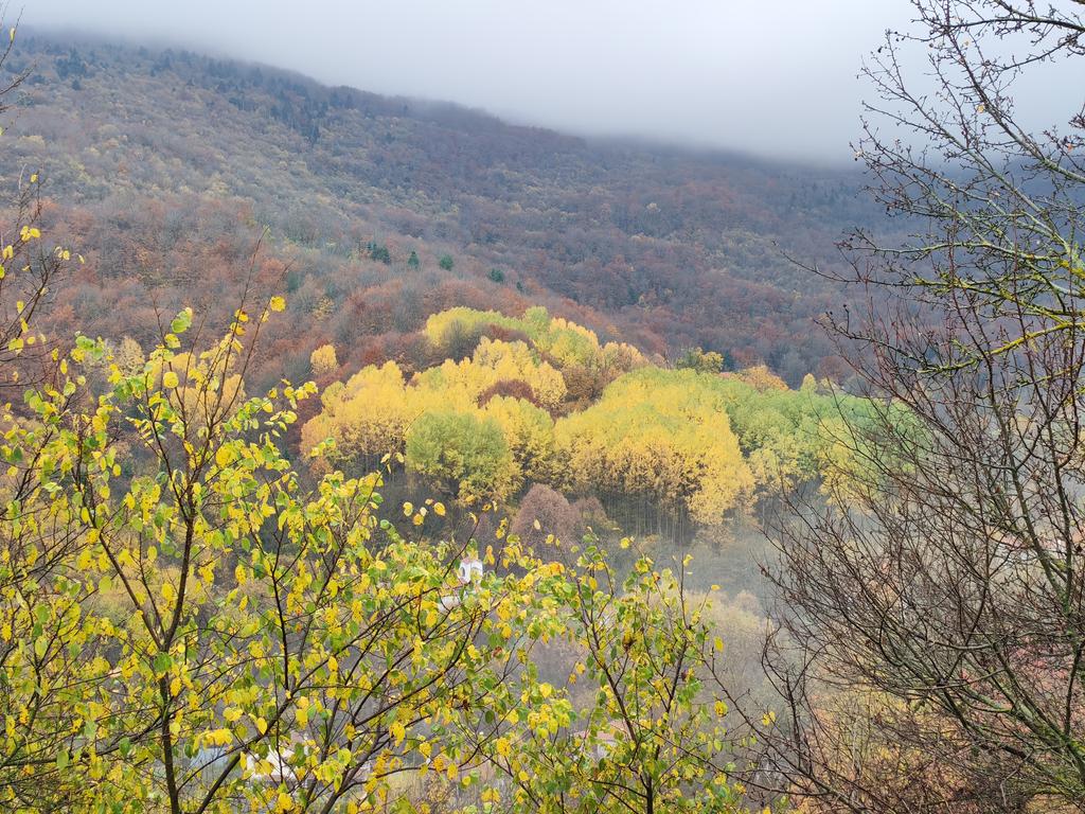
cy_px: 407
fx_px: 1693
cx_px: 542
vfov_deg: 27.0
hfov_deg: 35.5
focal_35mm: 54
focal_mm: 6.12
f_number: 1.9
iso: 160
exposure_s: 1/100
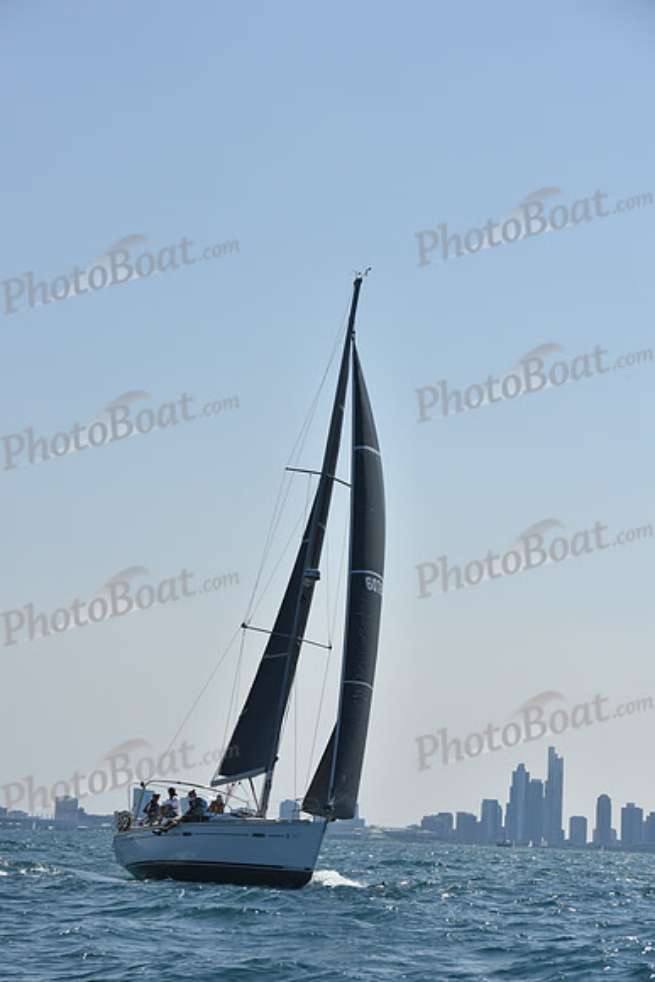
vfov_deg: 18.6
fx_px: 3000
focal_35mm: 110
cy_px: 491
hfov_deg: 12.5
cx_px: 328
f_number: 9
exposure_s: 1/1600
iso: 250
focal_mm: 110
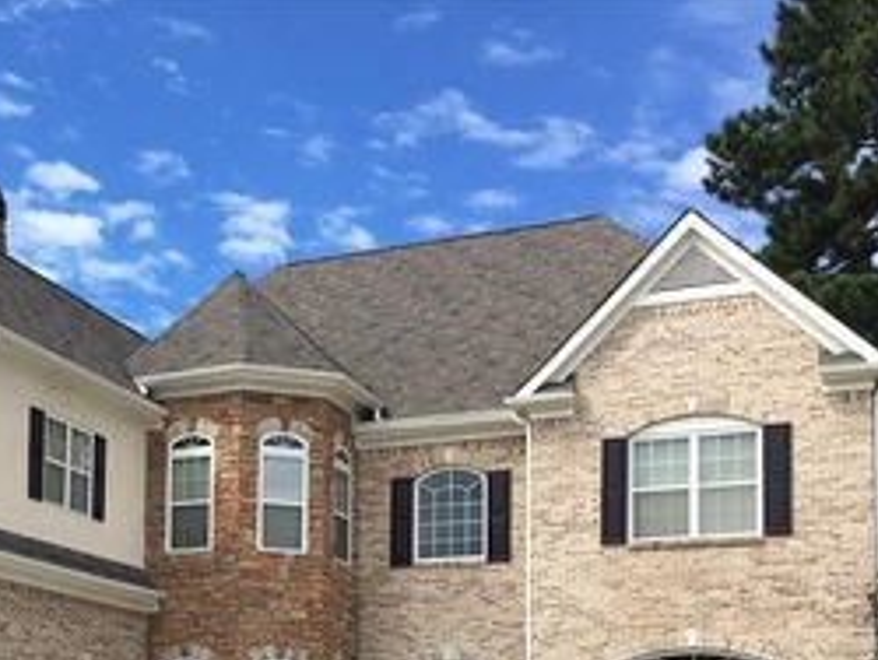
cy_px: 651
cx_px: 162
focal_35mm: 58
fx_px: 1473
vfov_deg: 24.2
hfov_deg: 32.2
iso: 25
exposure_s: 1/1261
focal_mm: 4.15
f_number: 2.2
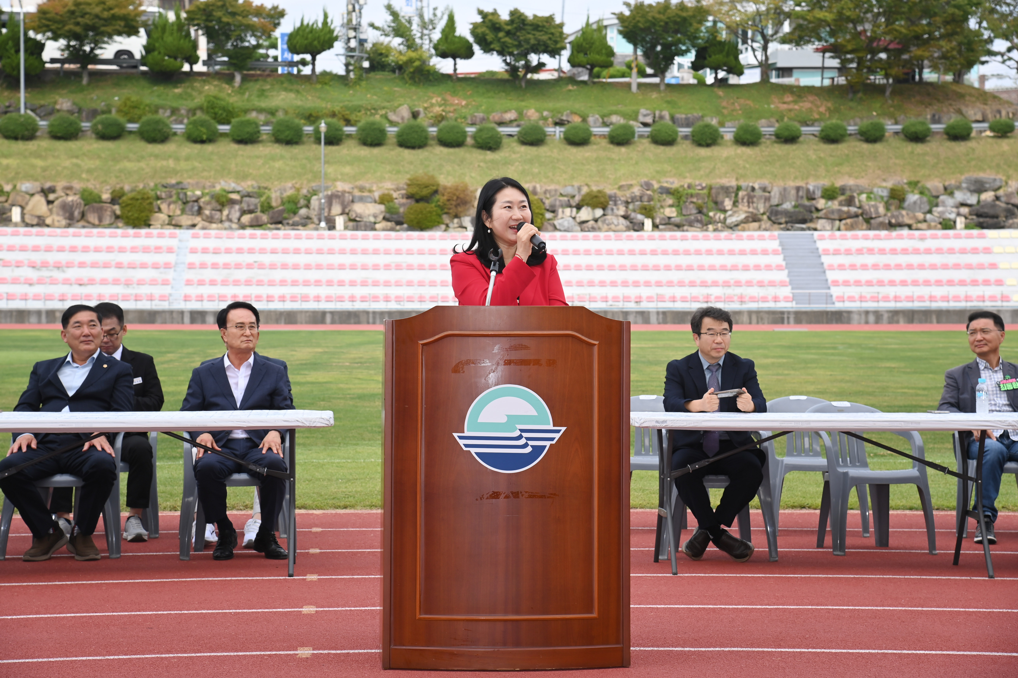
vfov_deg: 17.5
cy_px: 339
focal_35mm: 78
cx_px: 509
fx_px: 2205
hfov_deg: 26.0
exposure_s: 1/250
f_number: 8
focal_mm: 78
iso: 200
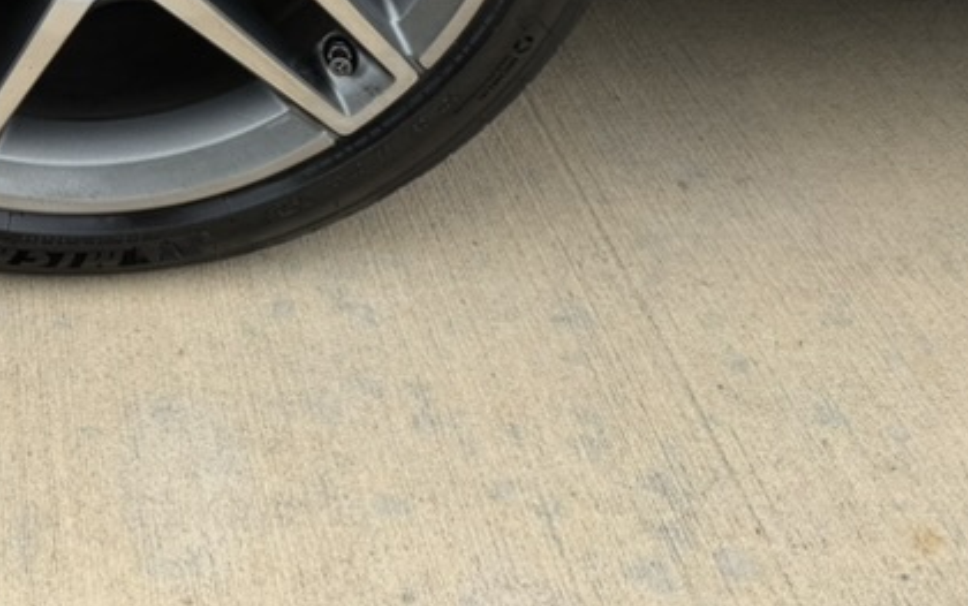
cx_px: 44
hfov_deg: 31.0
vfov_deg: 19.3
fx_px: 1637
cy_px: -200
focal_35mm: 62
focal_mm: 6.76
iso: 80
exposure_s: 1/1211
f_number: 1.78
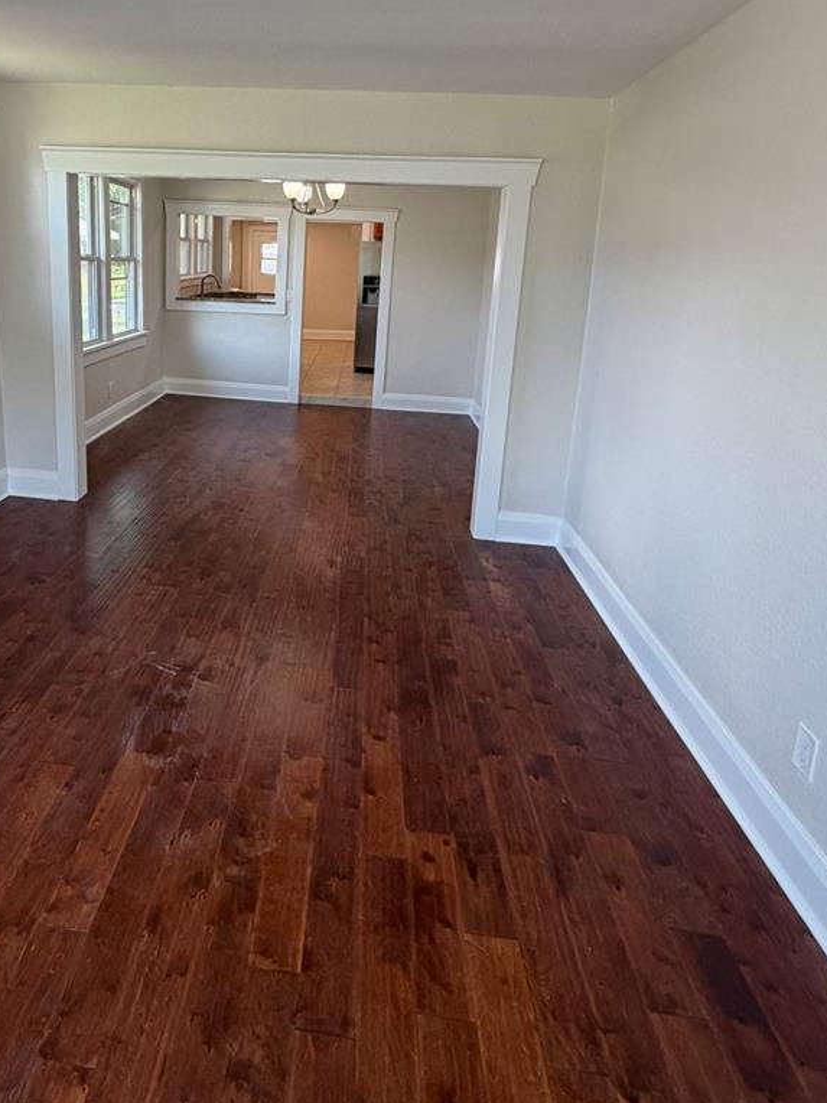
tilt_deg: -11.6
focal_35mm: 22
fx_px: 701
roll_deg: -2.2
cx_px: 286
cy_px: 403
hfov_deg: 59.9
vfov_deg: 74.8
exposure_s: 1/121
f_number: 2.2
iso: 200
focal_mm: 2.22
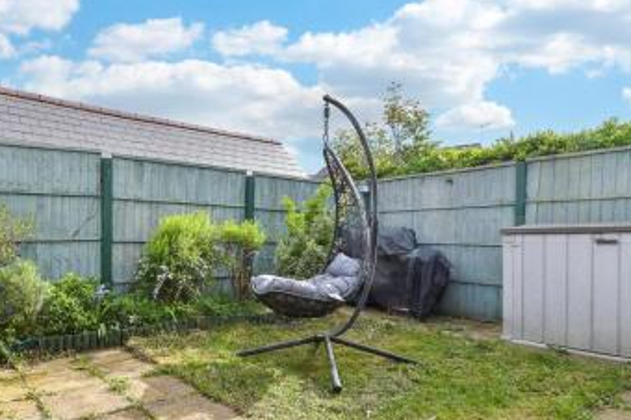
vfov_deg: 37.8
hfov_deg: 53.1
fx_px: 613
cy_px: 224
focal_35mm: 35
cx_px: 195
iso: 160
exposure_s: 1/200
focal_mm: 17
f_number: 8
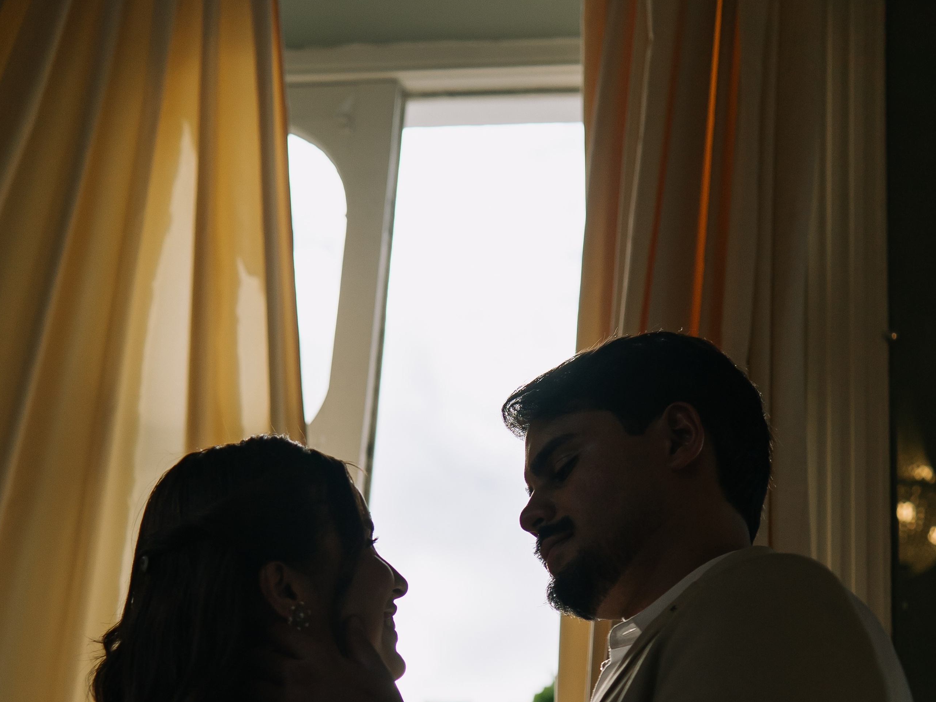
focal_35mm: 65
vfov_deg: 21.9
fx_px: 1758
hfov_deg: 29.8
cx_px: 468
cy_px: 684
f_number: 2.5
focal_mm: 30
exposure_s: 1/800
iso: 100
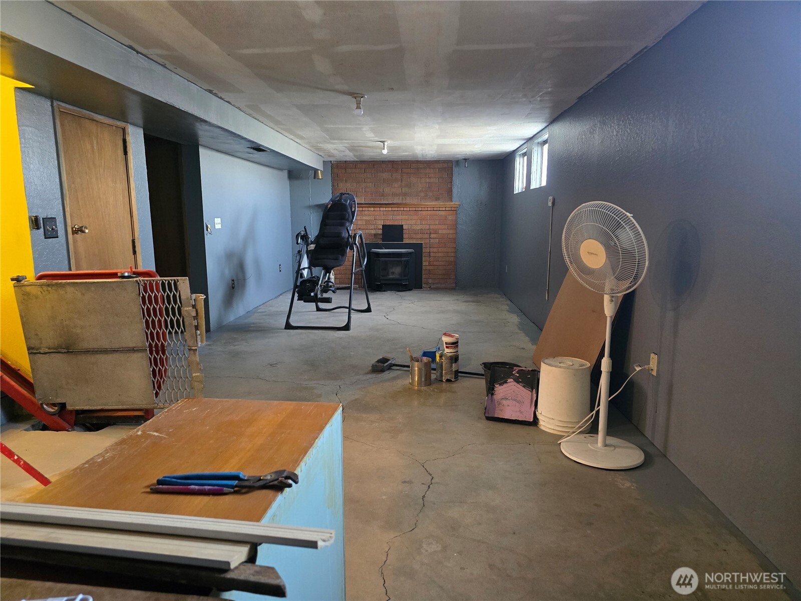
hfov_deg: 73.9
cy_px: 300
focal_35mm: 23
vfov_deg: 58.9
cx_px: 400
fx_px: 532
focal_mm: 6.3
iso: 1250
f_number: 1.7
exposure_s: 1/60
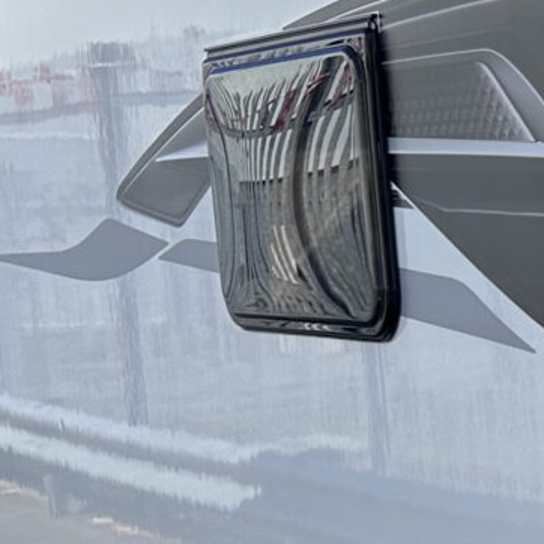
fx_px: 2134
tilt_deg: -8.0
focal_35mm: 120
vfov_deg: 14.4
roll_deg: +1.3
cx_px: 1255
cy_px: 448
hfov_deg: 12.0
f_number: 1.78
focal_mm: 6.86
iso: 80
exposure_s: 1/4016
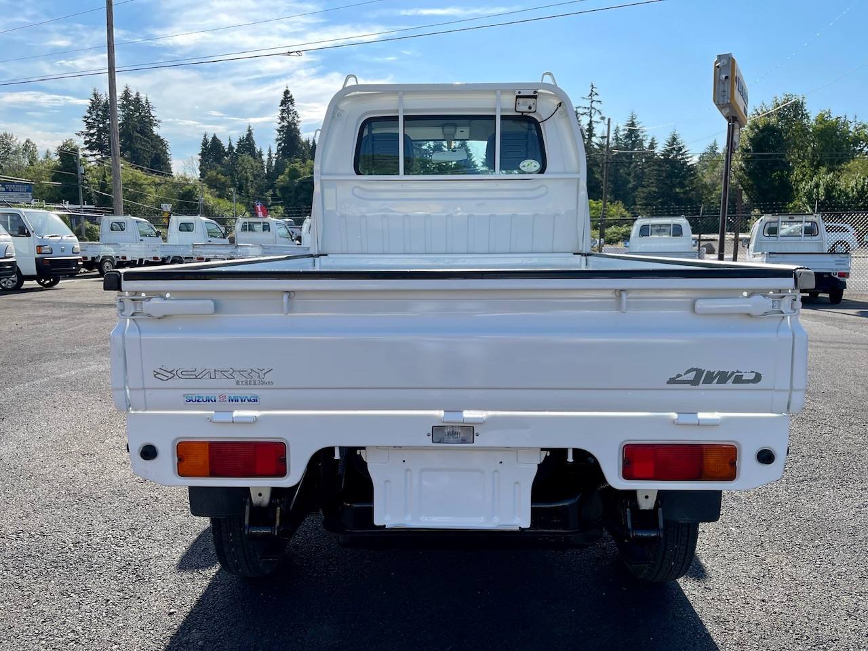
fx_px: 627
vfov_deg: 54.9
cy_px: 326
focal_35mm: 25
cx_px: 434
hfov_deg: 69.4
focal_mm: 5.1
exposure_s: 1/1767
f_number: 1.6
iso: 32
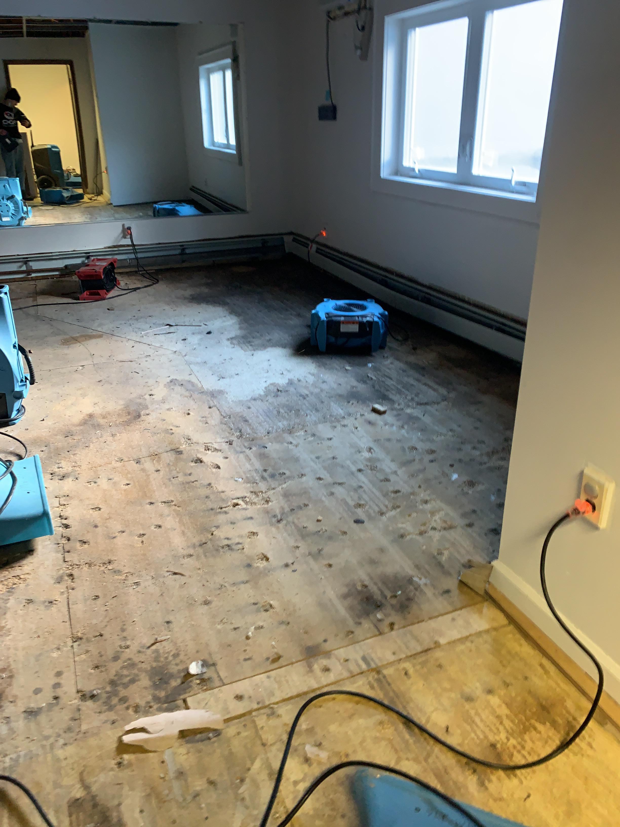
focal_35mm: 32
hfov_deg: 44.2
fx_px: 764
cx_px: 310
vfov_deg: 56.8
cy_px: 414
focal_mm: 4.25
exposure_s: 1/30
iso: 200
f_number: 1.8
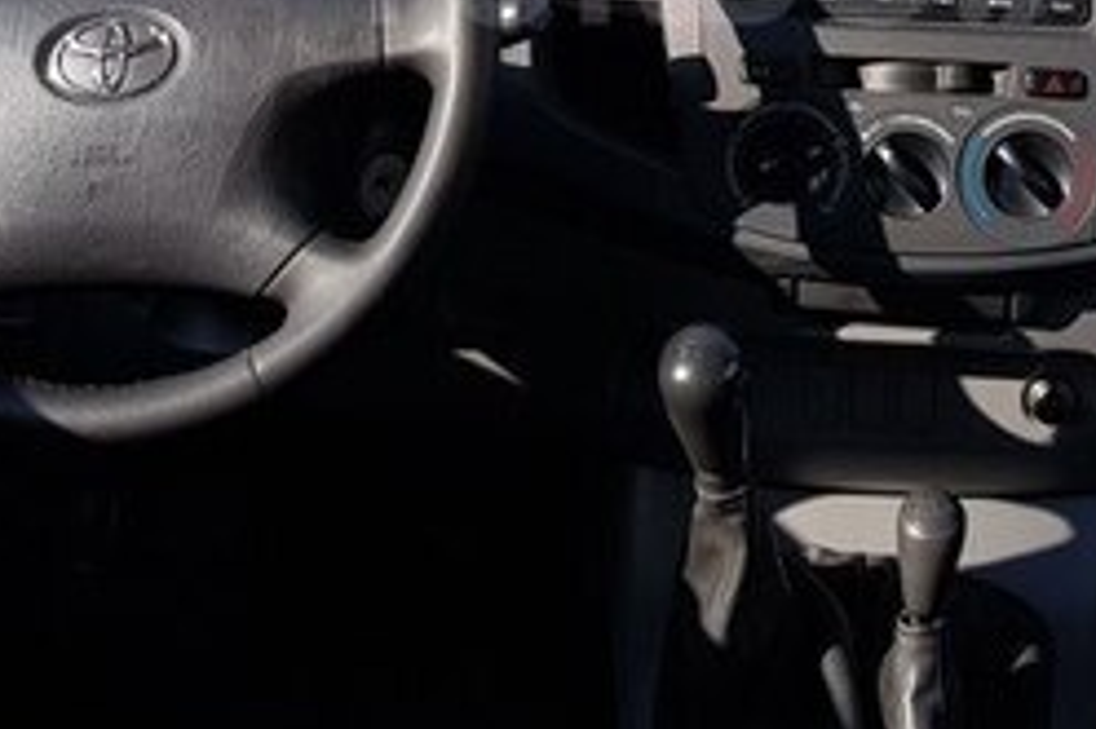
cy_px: -42
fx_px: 2190
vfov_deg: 18.3
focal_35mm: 72
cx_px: 787
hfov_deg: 27.8
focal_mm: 4.2
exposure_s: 1/754
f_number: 1.7
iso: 40
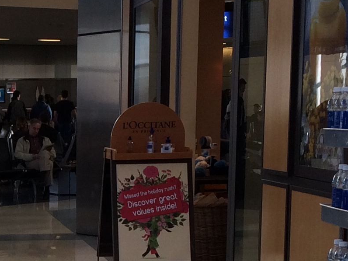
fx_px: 1237
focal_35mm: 123
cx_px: -195
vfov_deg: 11.9
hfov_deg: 14.7
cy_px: 278
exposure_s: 1/120
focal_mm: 4.12
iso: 40
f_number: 2.2
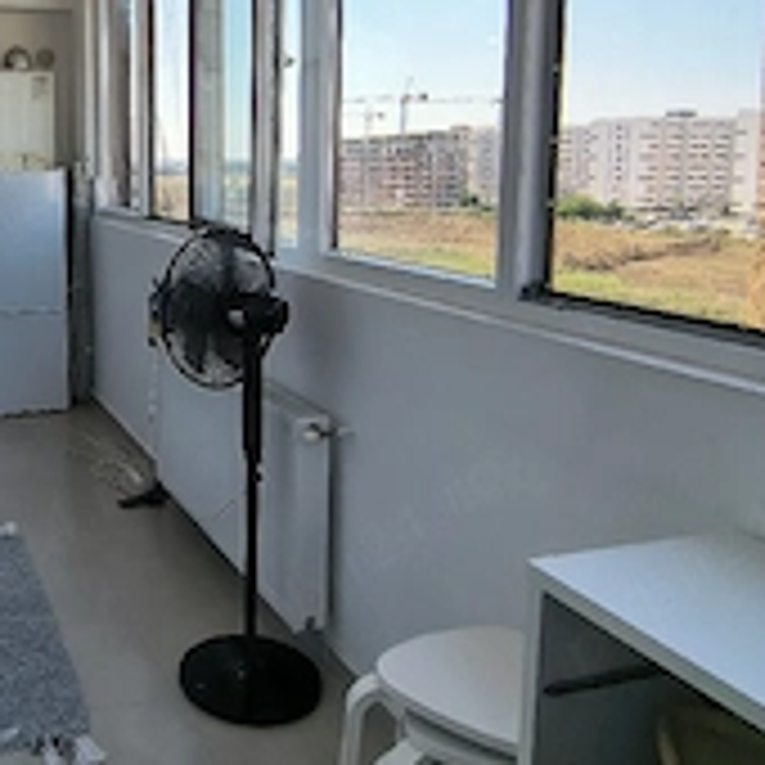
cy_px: 266
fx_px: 625
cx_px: 99
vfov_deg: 61.6
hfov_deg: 55.8
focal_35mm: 25
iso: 100
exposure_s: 1/769
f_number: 2.2
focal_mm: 2.13
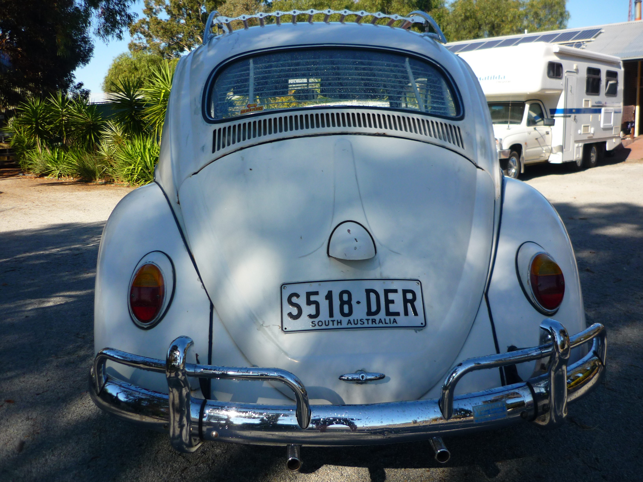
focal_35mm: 33
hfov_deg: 55.4
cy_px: 241
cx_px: 322
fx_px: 613
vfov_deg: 42.9
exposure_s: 1/125
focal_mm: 5.5
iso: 100
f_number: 8
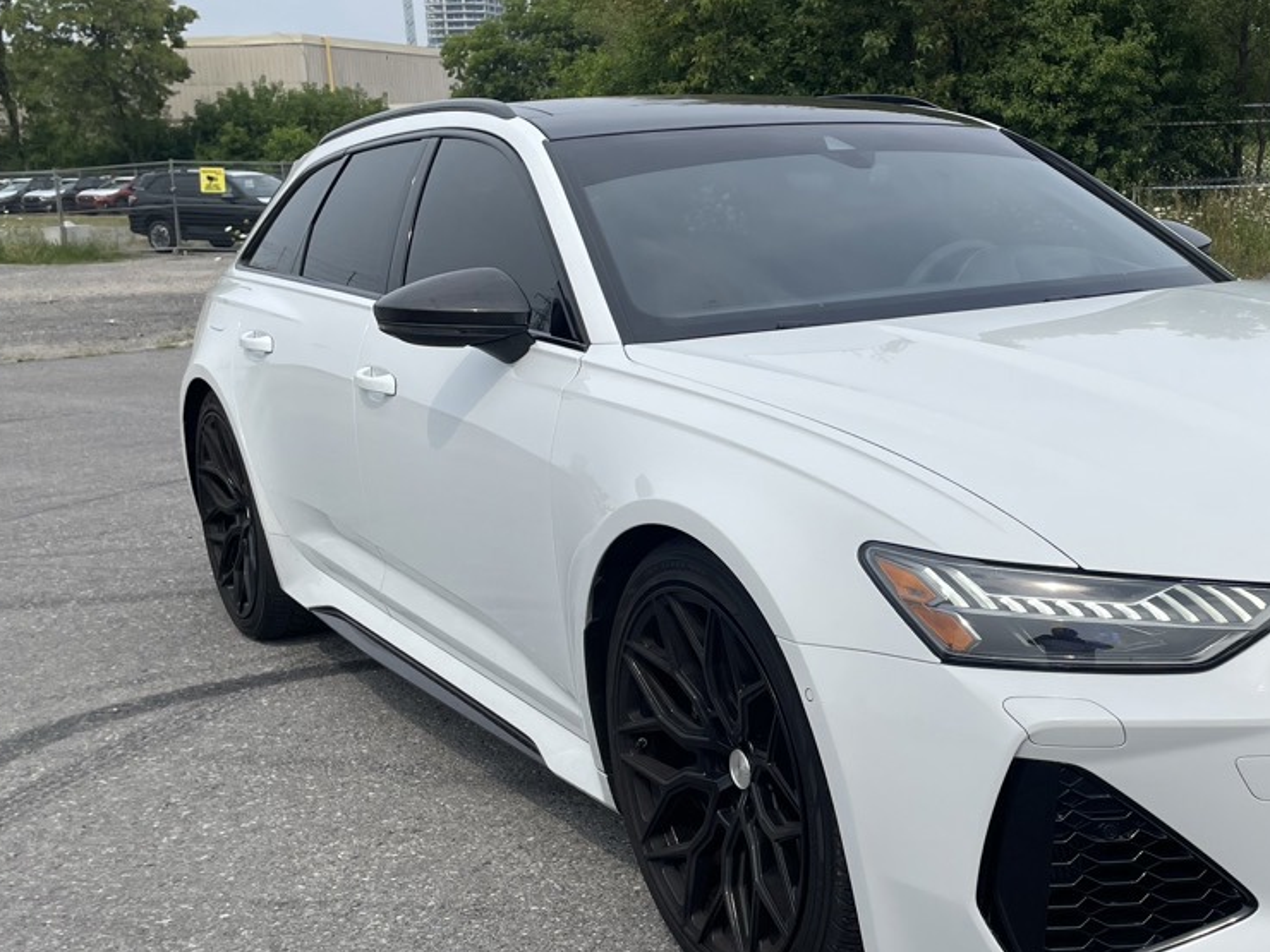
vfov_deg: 32.2
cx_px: 990
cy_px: 520
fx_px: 1651
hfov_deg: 40.6
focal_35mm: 45
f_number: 1.6
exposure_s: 1/3861
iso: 32
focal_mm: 4.2
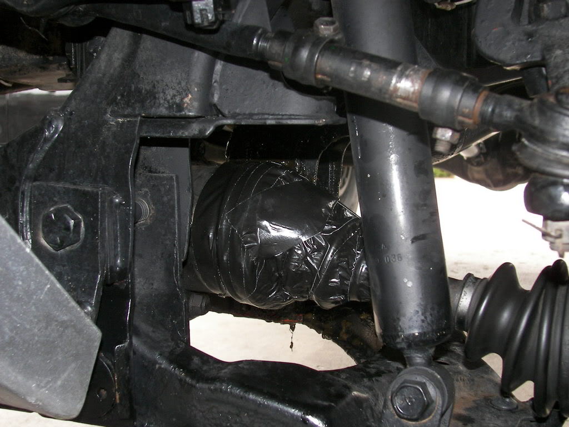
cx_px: 284
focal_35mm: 54
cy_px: 214
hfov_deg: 35.5
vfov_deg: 27.0
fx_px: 888
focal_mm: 8.9
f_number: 2.8
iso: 100
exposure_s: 1/30
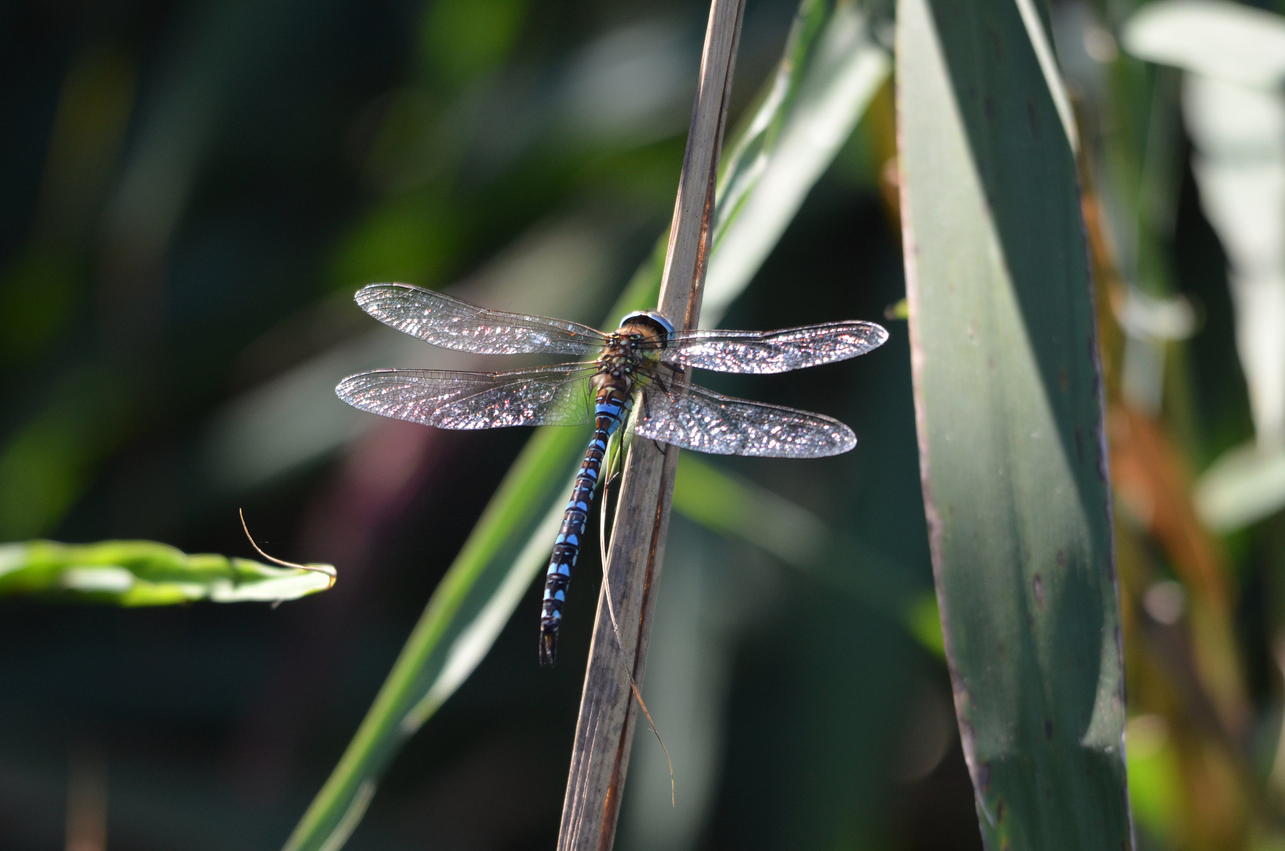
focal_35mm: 750
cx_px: 642
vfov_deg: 1.8
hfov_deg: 2.8
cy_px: 426
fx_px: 26713
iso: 400
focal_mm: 500
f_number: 6.3
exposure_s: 1/320
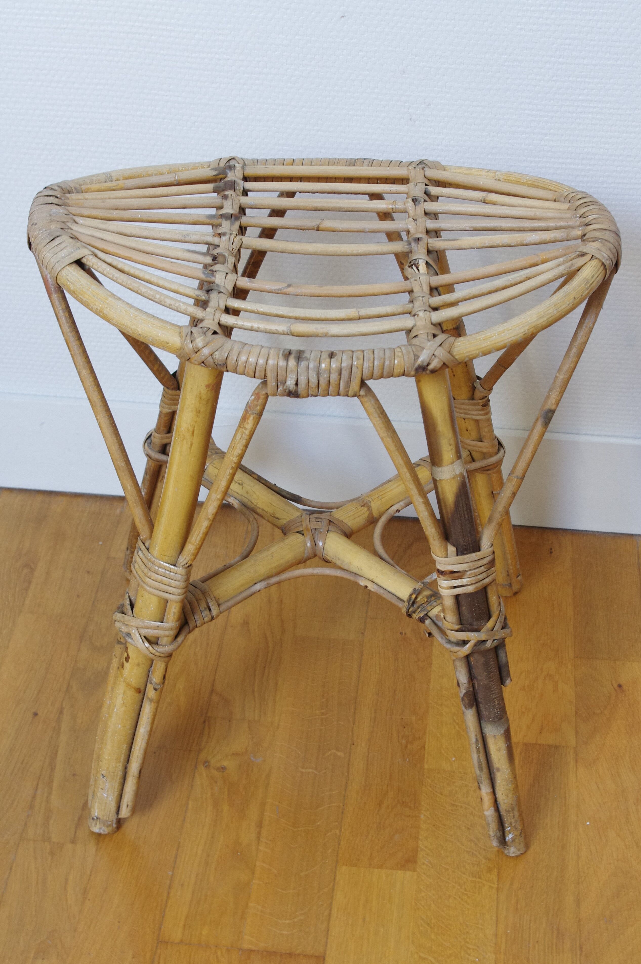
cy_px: 482
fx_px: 1392
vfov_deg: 38.2
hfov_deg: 25.9
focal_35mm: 52
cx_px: 320
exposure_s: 1/13
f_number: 7.1
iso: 800
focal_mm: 35
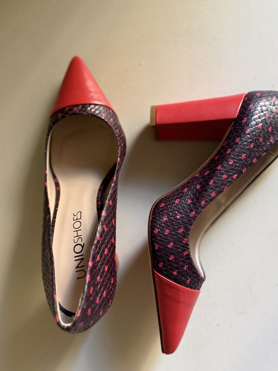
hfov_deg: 42.9
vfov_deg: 55.4
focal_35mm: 33
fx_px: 353
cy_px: 183
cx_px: 146
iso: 320
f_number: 1.78
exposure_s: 1/60
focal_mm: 6.76
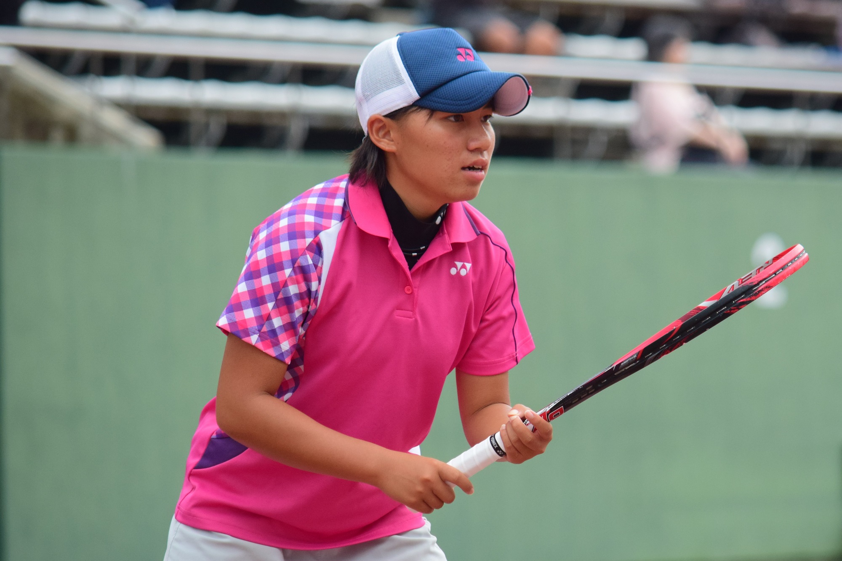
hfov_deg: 7.4
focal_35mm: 278
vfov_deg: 5.0
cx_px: 421
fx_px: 6489
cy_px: 280
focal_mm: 185
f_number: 5
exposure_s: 1/1250
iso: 800
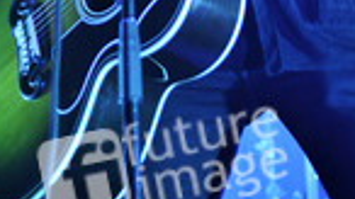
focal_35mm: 132
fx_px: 1242
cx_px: 235
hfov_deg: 16.2
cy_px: -199
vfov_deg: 8.7
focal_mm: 46
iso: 1600
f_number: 2.8
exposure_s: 1/160
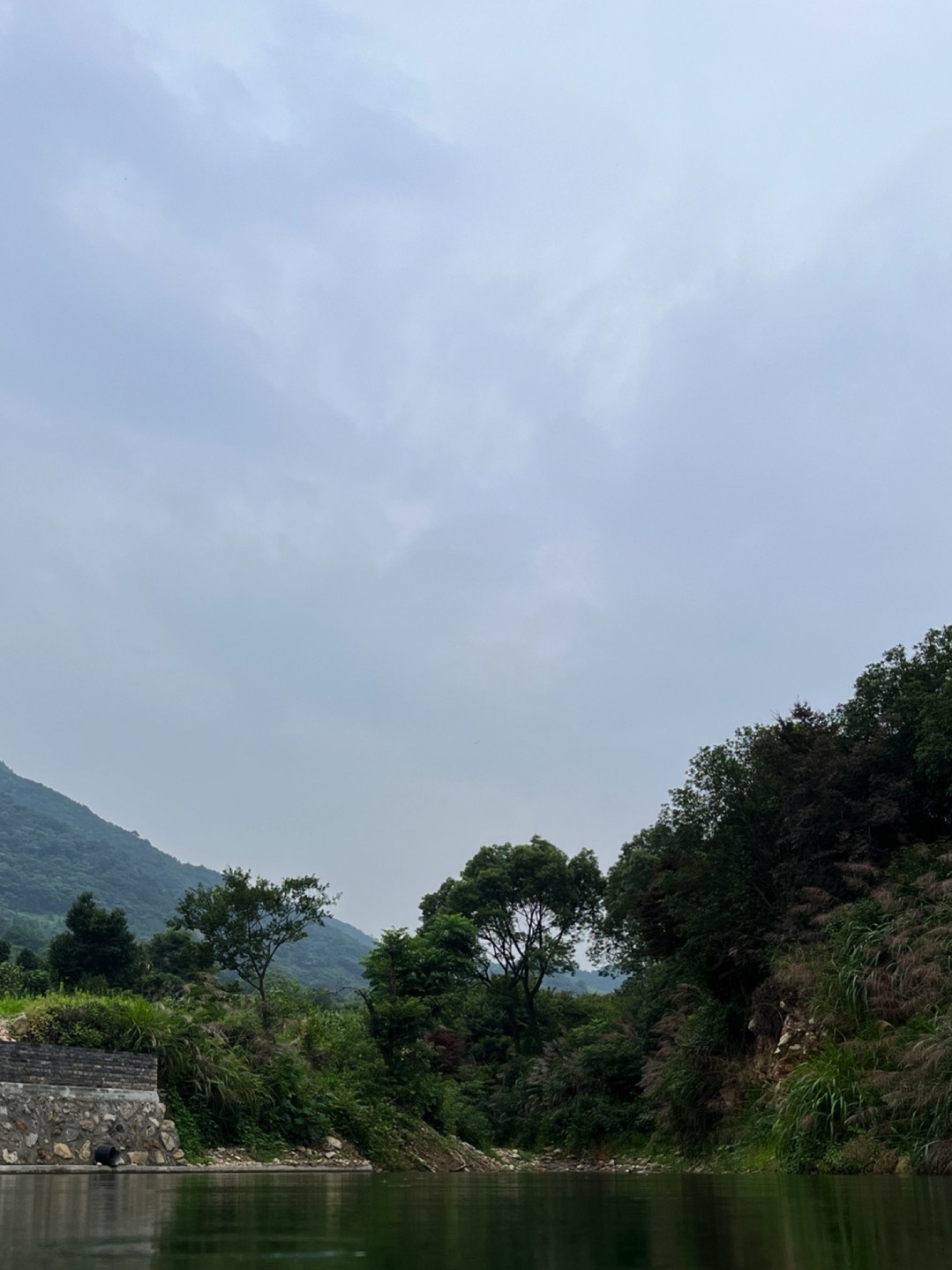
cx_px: 374
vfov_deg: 49.3
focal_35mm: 37
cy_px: 840
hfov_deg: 38.5
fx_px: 1357
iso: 50
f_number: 1.6
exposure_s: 1/2222
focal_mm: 5.1
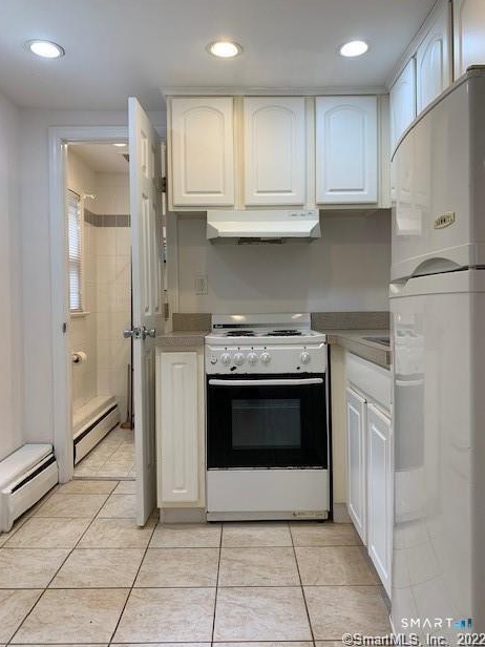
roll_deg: +0.3
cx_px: 241
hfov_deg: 51.4
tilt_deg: -0.8
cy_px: 313
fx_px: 504
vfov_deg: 65.3
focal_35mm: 27
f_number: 1.8
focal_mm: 4.25
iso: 50
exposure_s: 1/120
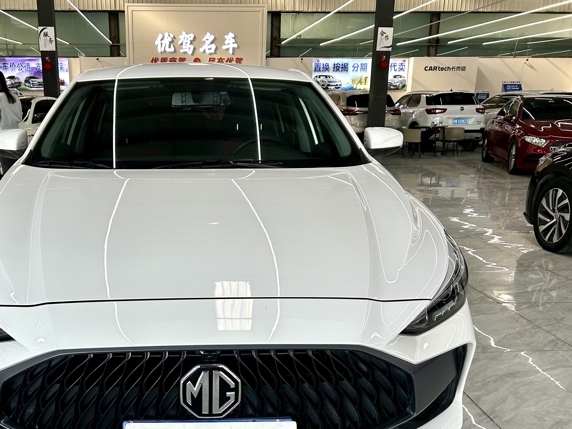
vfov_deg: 38.2
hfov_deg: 49.5
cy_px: 289
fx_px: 611
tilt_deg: -16.8
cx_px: 204
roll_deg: +0.3
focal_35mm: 37
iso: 50
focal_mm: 5.7
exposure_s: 1/397
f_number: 1.5
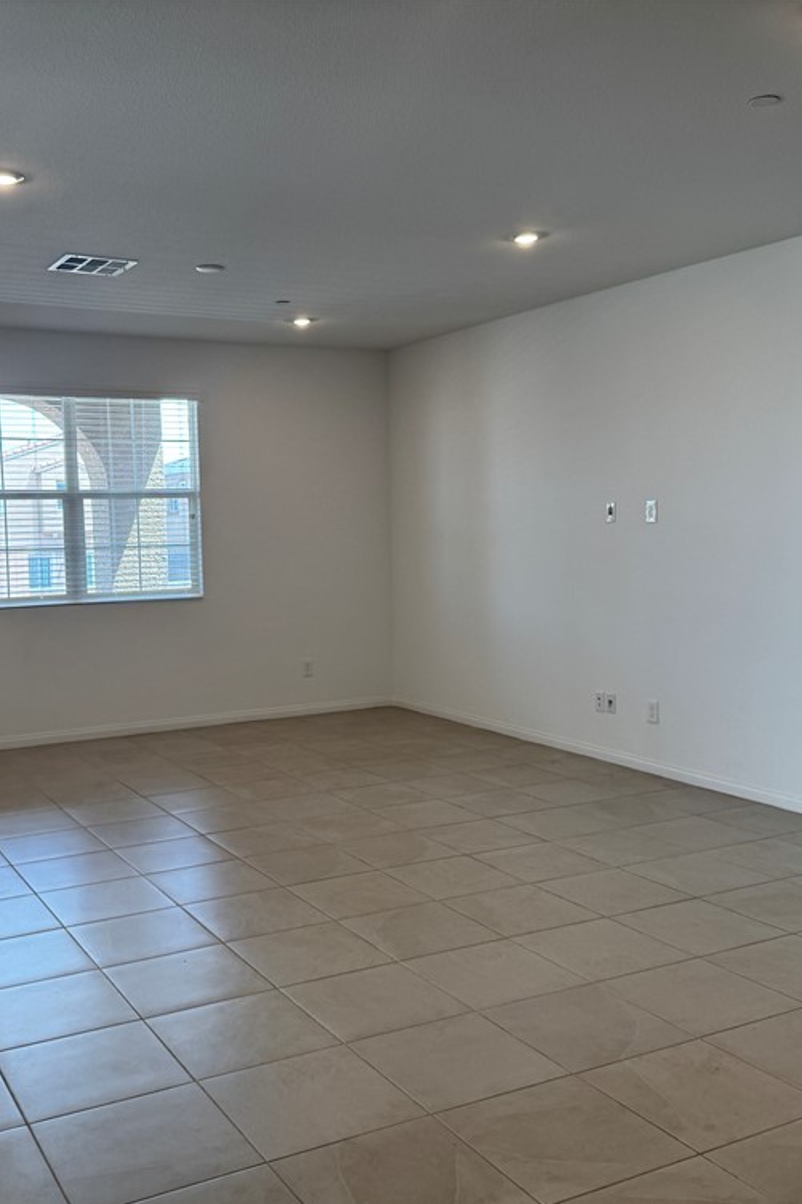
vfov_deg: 55.8
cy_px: 612
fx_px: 1137
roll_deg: +1.6
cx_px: 307
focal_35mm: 34
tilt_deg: -5.6
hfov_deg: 38.7
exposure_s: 1/141
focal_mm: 6.76
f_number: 1.78
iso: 100
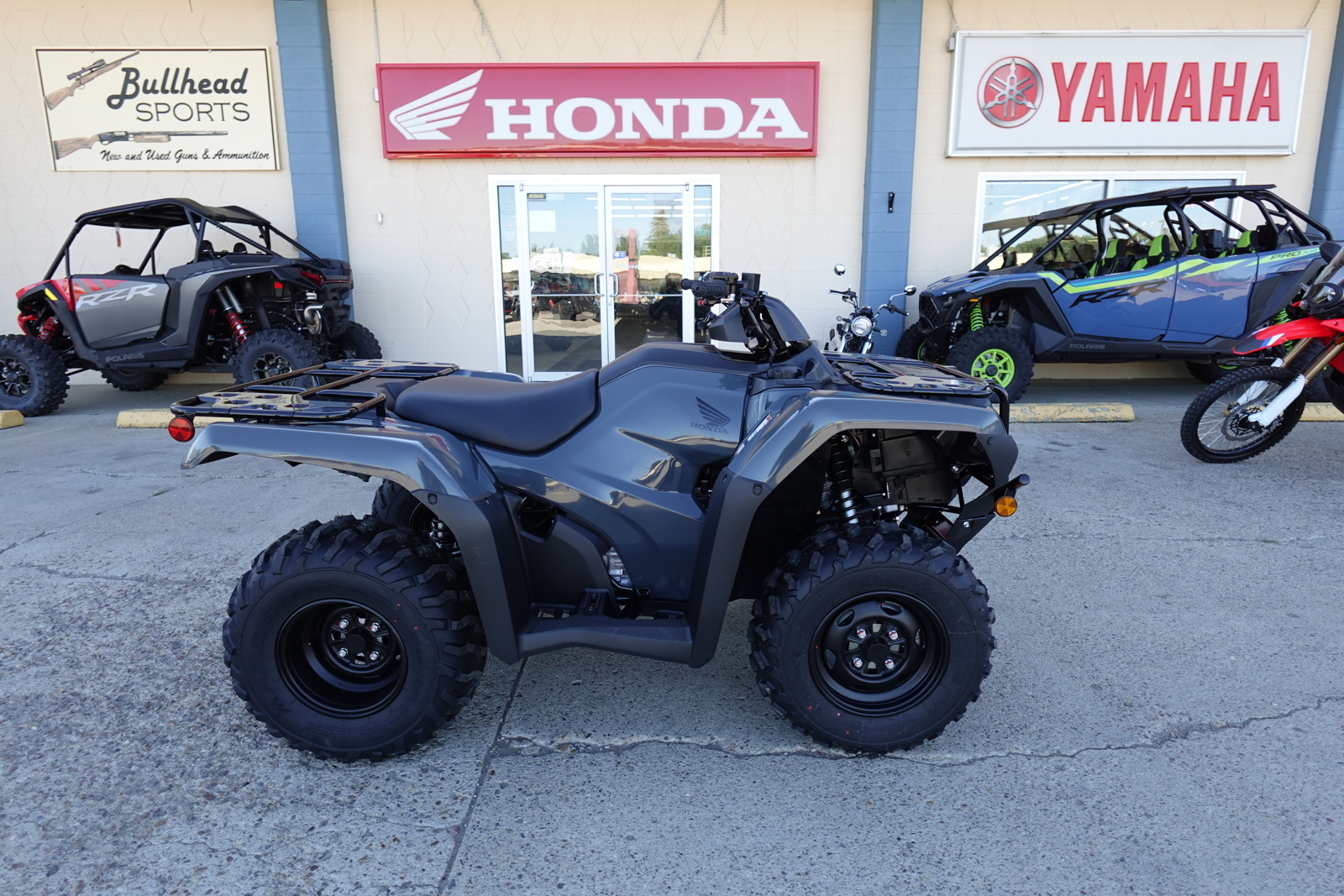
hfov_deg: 84.0
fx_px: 747
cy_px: 448
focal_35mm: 20
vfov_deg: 61.9
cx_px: 672
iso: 125
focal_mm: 7.6
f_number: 2
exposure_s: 1/400
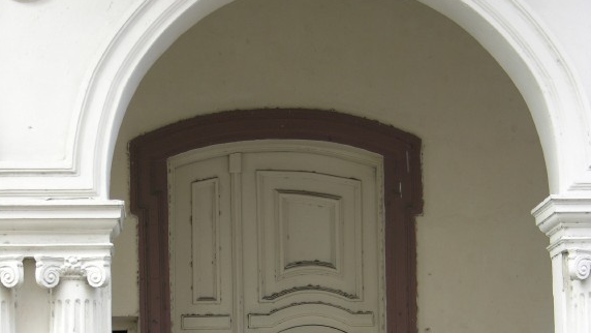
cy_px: 358
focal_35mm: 114
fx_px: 1787
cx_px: 294
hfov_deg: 18.8
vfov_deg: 10.5
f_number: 3.4
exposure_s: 1/37.9
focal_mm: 19.9
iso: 50
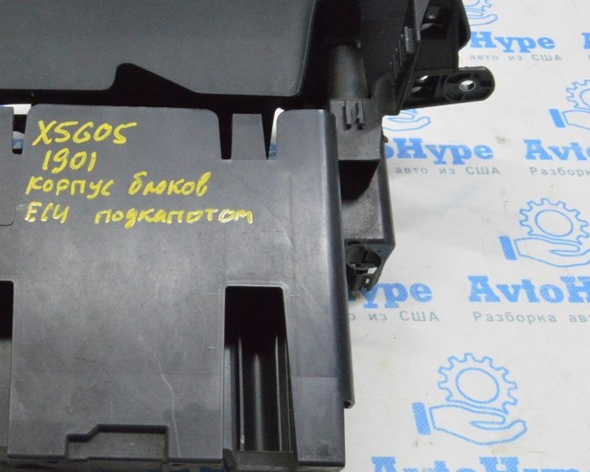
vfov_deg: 28.2
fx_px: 939
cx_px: 123
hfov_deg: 33.9
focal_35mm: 54
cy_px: 219
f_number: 20
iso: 6400
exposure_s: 1/20
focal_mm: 23
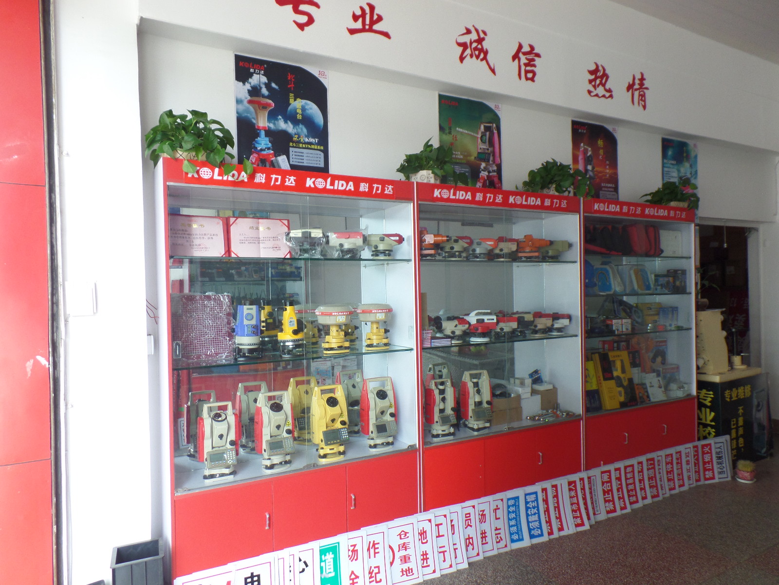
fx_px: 518
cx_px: 390
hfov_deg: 73.9
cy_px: 292
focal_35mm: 23
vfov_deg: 58.9
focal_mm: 4.1
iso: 100
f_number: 2.8
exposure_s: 1/30
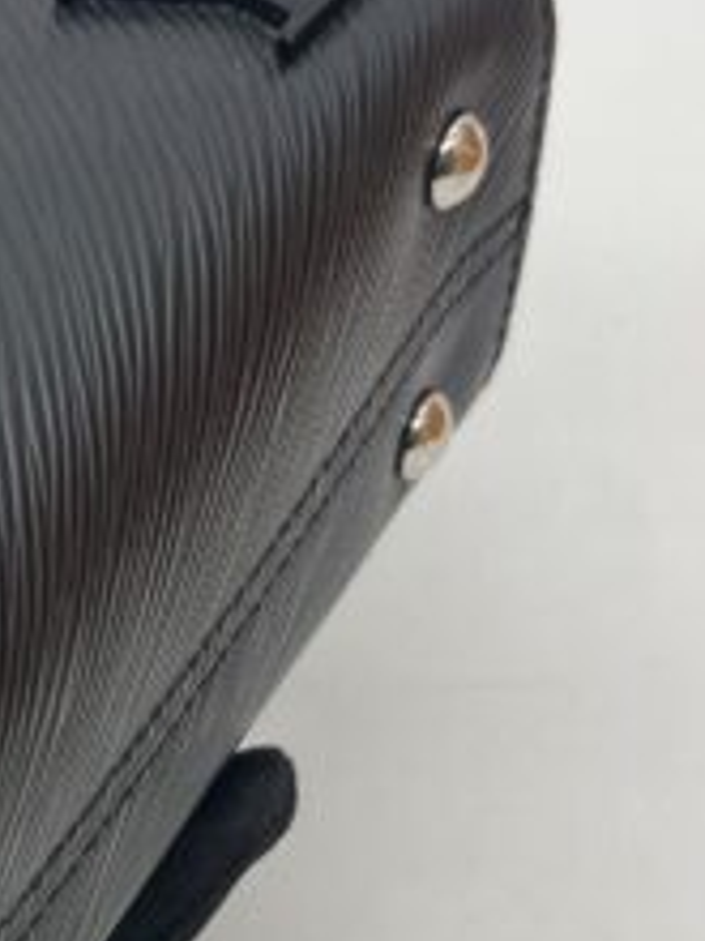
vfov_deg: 16.2
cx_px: -526
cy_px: 650
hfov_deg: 11.4
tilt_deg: -45.5
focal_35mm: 121
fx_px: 3286
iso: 40
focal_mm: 5.7
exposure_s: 1/100
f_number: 1.5
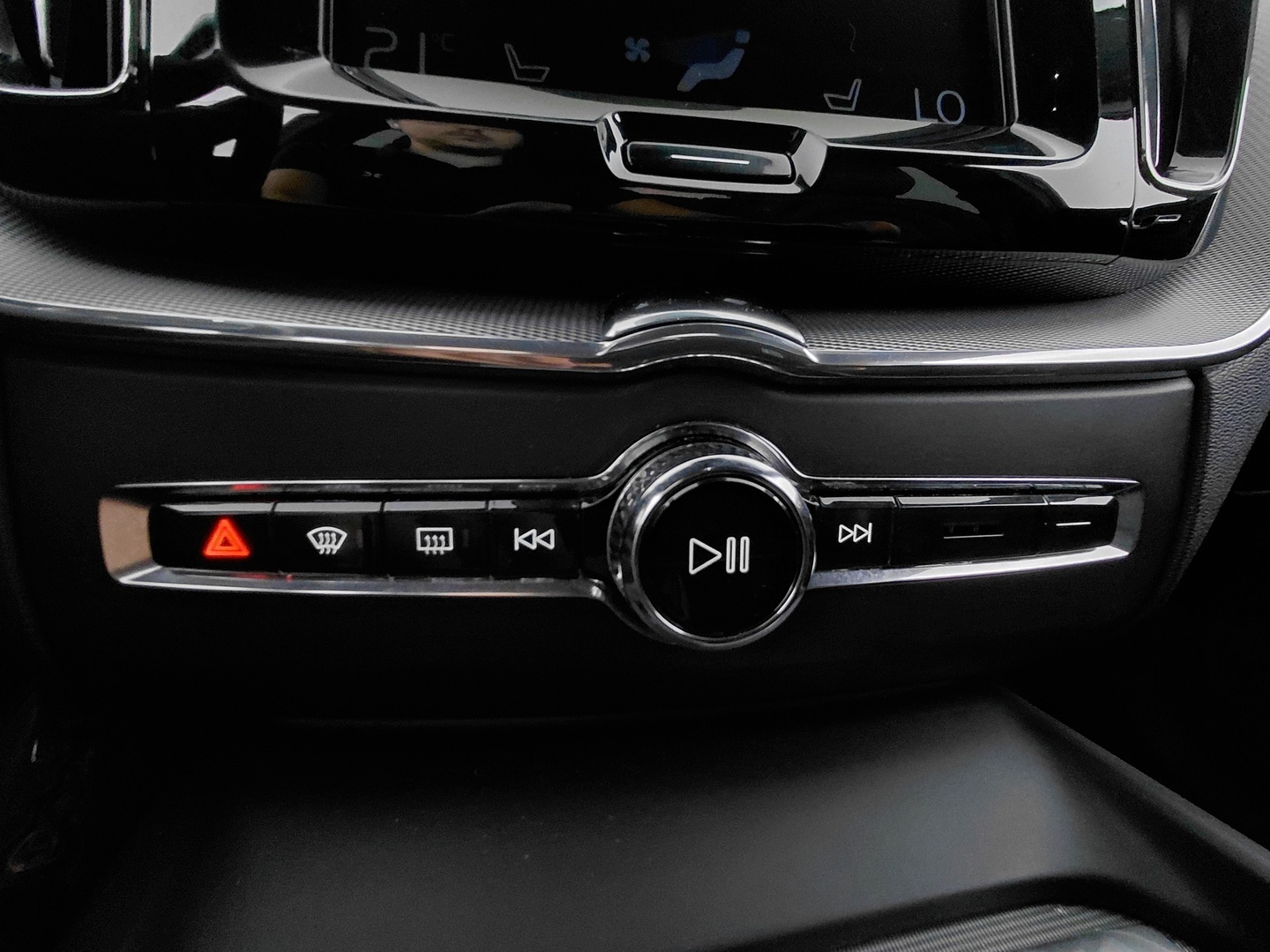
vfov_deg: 78.1
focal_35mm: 16
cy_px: 476
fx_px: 587
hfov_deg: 94.5
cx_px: 635
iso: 640
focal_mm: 1.64
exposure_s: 1/24
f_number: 2.2
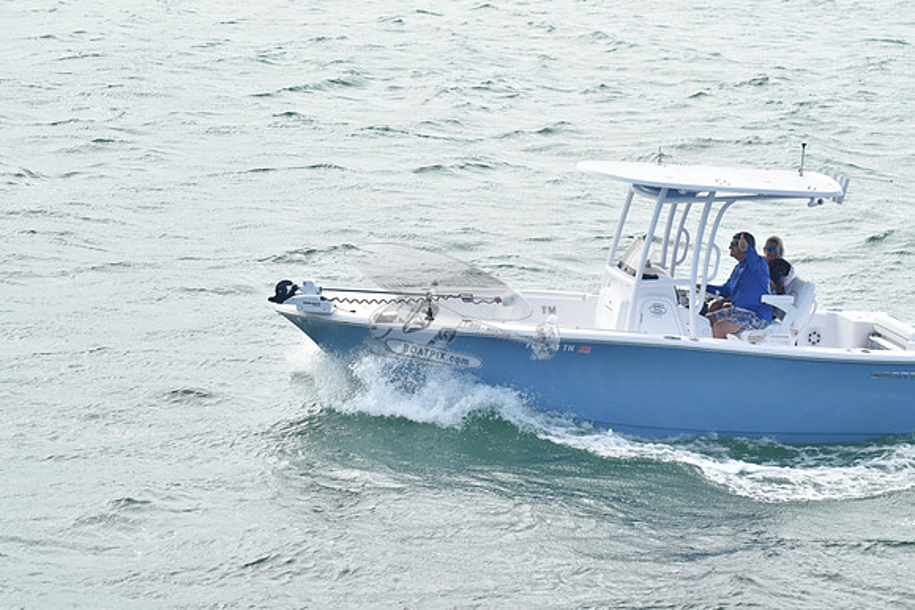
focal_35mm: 123
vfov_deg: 11.2
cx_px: 458
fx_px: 3127
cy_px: 305
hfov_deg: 16.6
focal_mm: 82
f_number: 8
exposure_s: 1/1000
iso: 400
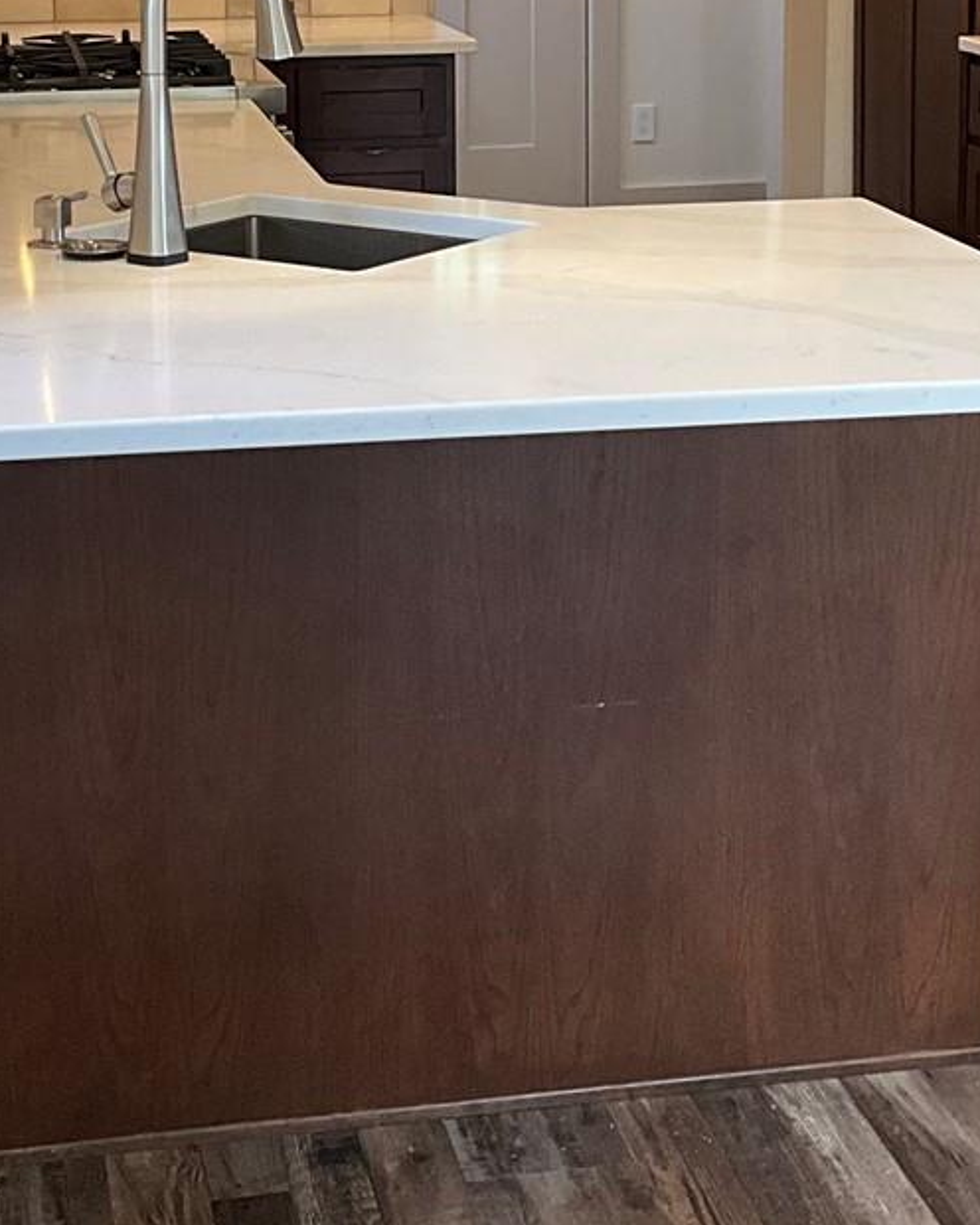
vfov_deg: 25.4
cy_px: 154
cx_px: 526
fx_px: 2647
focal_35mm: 73
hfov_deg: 21.0
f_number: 1.8
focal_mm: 3
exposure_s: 1/60
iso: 50
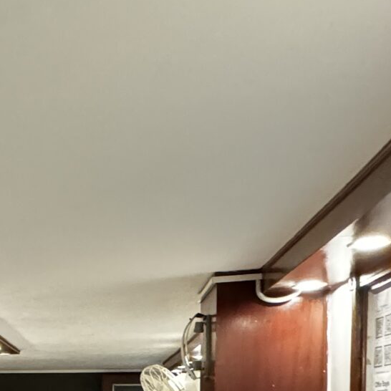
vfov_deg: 27.3
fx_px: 741
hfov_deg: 22.7
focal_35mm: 58
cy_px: 420
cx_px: -229
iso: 1000
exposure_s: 1/50
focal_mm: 2.22
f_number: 2.2
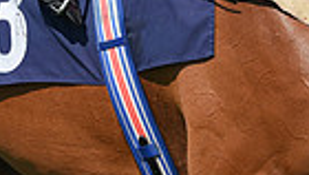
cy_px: -247
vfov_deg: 1.6
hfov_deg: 2.8
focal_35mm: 783
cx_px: 210
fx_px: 6420
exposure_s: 1/3200
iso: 400
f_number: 5.6
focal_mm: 180
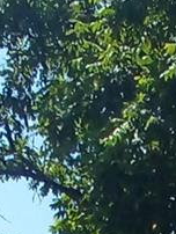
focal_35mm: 190
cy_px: 721
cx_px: 255
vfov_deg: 8.5
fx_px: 1285
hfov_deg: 7.7
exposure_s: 1/894
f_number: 2.4
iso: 104
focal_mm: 2.05
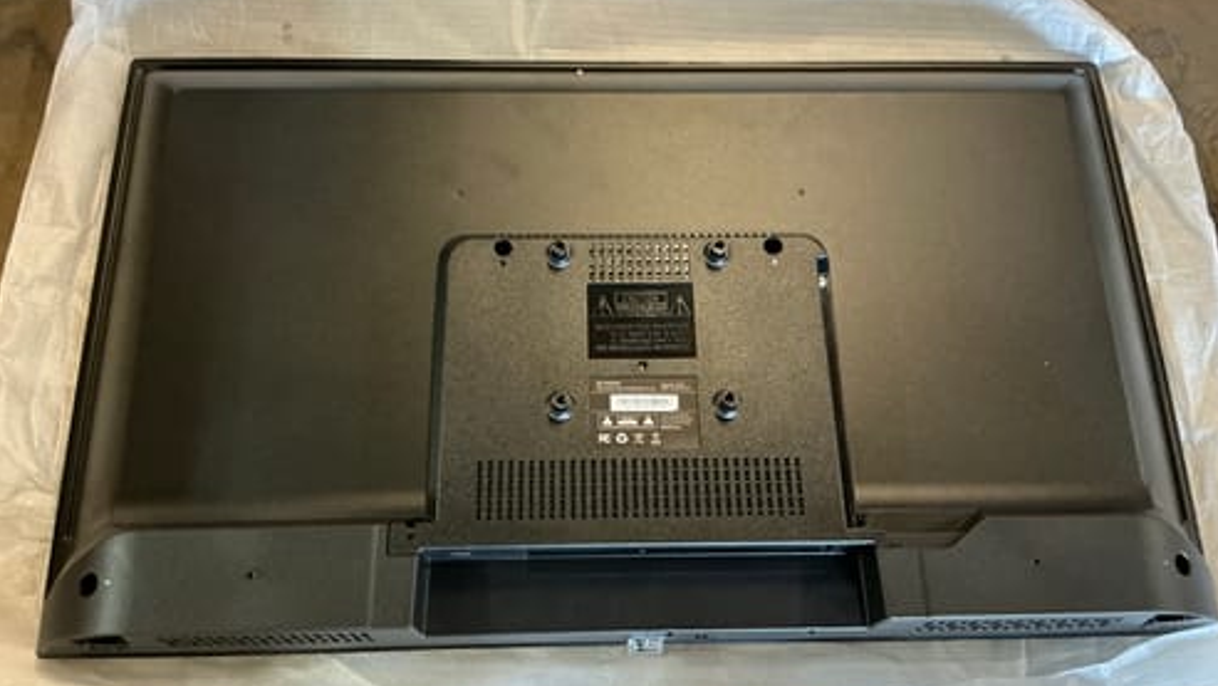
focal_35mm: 31
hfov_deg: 62.6
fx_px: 1001
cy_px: 350
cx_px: 614
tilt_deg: -69.6
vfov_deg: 37.8
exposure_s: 1/50
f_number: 1.8
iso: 250
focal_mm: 3
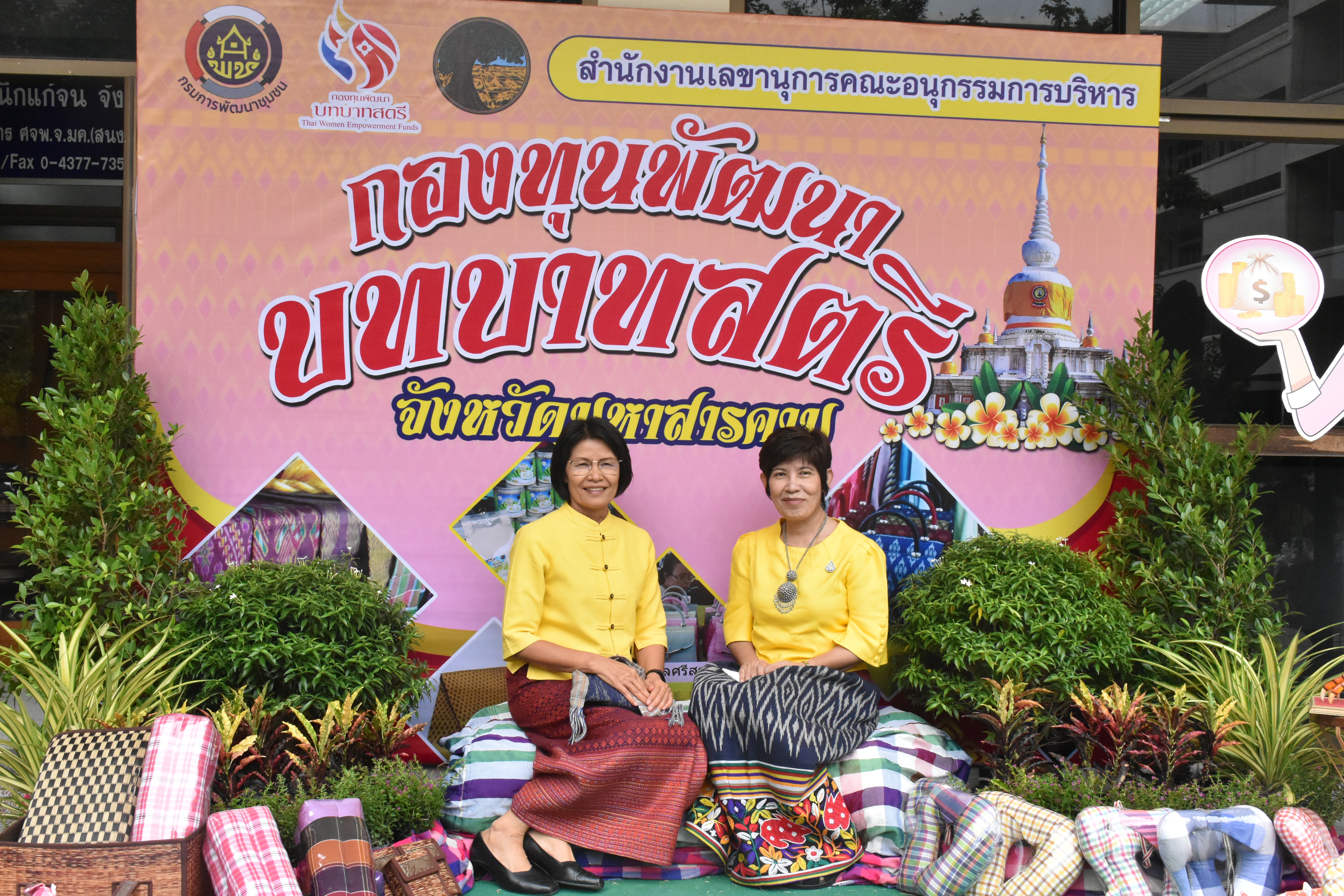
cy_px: 448
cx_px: 672
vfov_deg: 36.9
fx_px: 1344
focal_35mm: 36
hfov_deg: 53.1
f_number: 11
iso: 3200
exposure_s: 1/500
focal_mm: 24
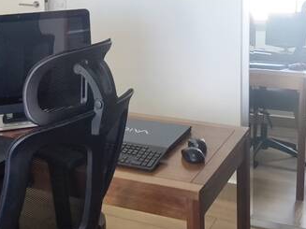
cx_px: 145
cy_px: -25
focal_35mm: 66
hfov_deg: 29.4
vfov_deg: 21.1
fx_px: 583
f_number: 2.2
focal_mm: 1.91
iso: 80
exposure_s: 1/60
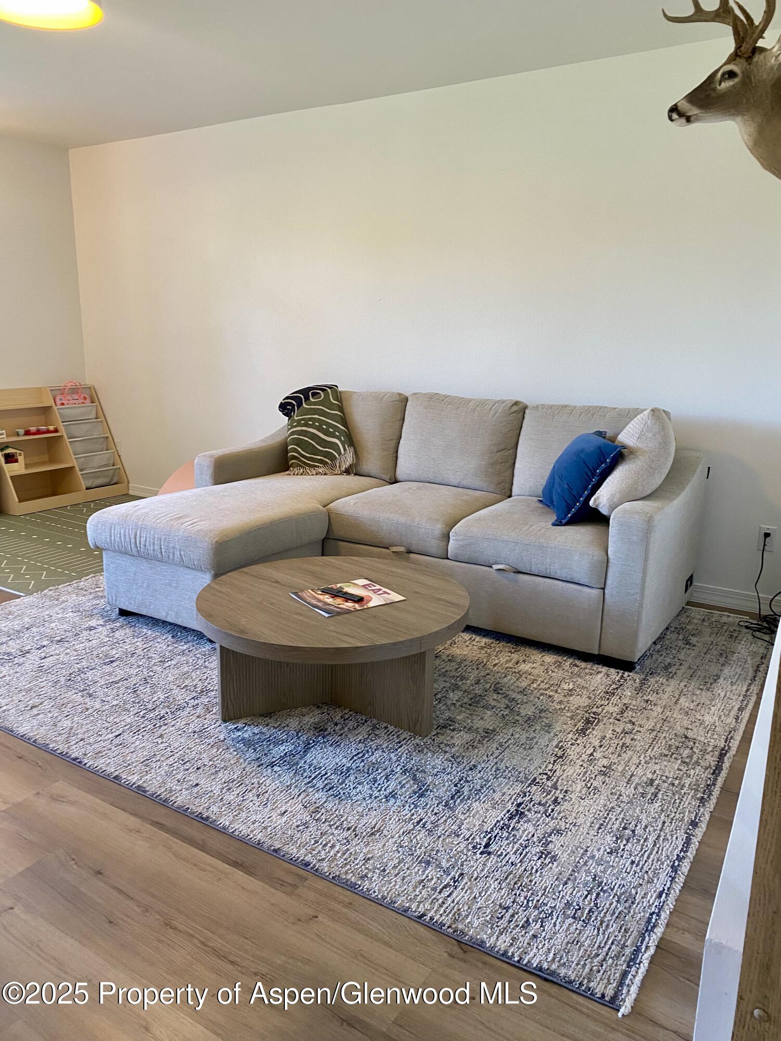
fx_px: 782
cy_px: 520
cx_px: 390
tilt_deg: -13.0
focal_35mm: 26
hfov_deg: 53.1
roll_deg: -0.2
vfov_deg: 67.3
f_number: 1.8
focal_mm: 4.25
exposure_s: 1/60
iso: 100
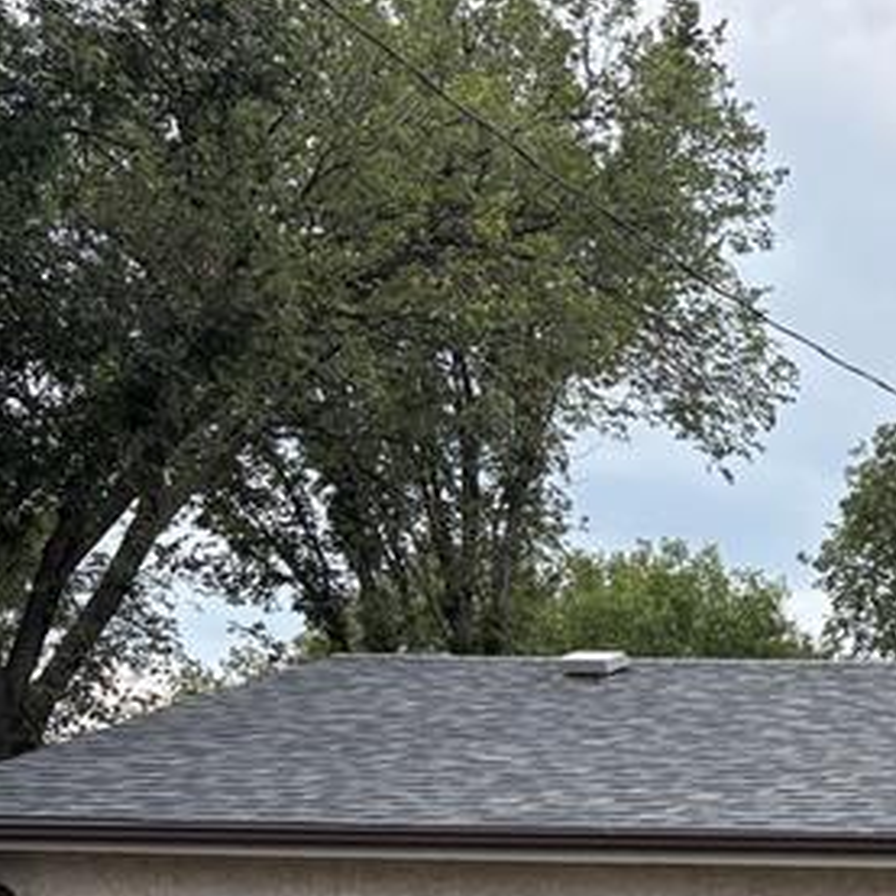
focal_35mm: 85
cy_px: 1054
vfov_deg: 19.3
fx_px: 2489
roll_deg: +1.2
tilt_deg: +2.1
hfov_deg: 17.2
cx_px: 1546
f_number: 1.6
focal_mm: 5.96
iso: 64
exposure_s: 1/1393
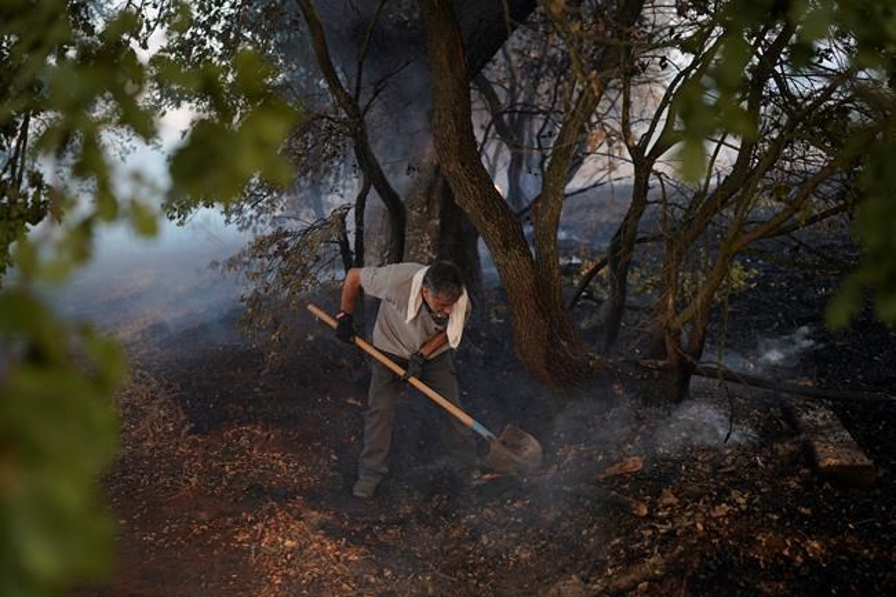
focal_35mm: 35
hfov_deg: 54.4
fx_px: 871
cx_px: 448
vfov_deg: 37.8
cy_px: 298
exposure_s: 1/250
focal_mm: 35
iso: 160
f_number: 1.4
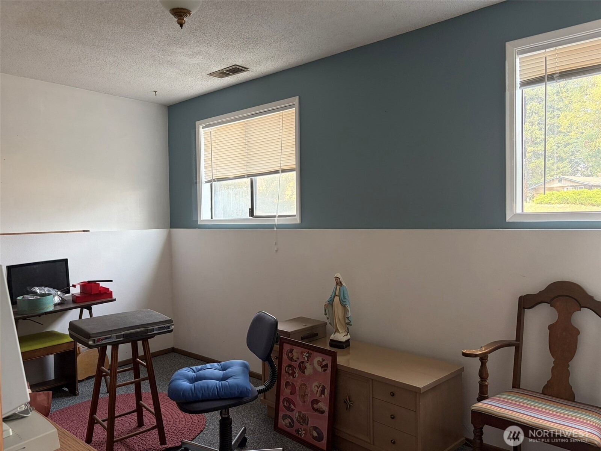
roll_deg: +1.7
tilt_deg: -0.2
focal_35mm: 26
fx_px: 451
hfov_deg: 67.3
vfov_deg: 53.1
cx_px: 300
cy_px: 226
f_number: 1.6
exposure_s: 1/90
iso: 125
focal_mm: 5.96
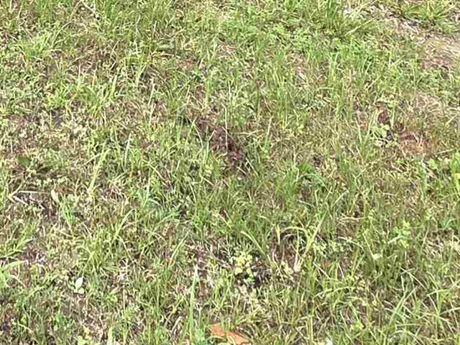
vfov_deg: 18.1
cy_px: -348
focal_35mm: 54
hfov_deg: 31.3
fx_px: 718
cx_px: -53
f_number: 2.2
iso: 50
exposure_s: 1/588
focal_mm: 2.2
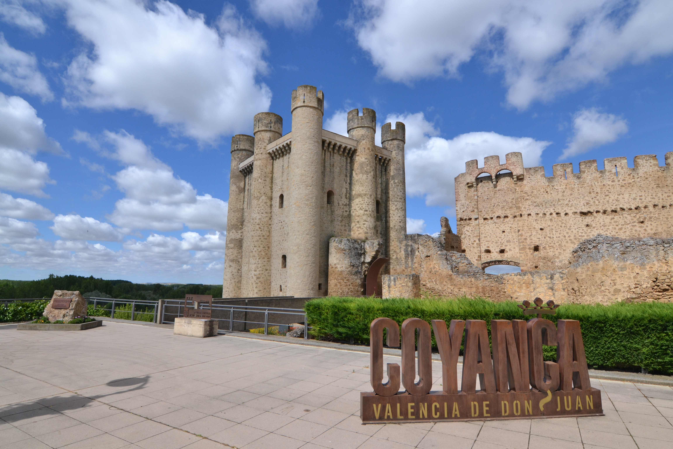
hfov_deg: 85.4
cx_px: 336
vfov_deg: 63.2
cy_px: 224
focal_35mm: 20
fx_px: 365
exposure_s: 1/640
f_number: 11
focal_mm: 13
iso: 400
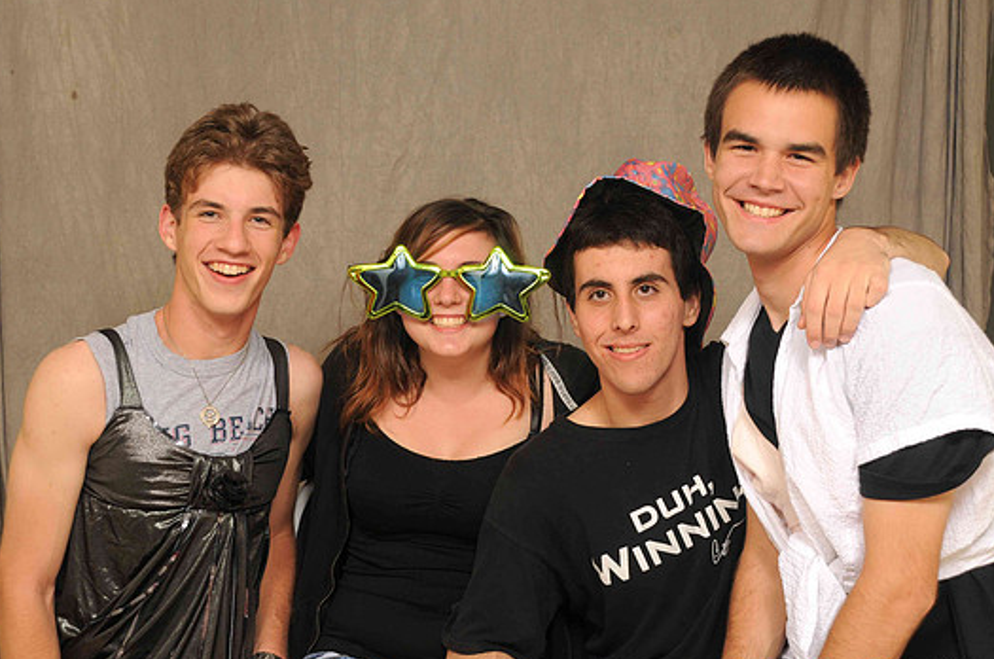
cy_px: 353
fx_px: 1736
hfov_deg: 31.9
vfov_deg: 21.5
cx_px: 506
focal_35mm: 63
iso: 200
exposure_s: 1/125
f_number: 6.3
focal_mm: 38
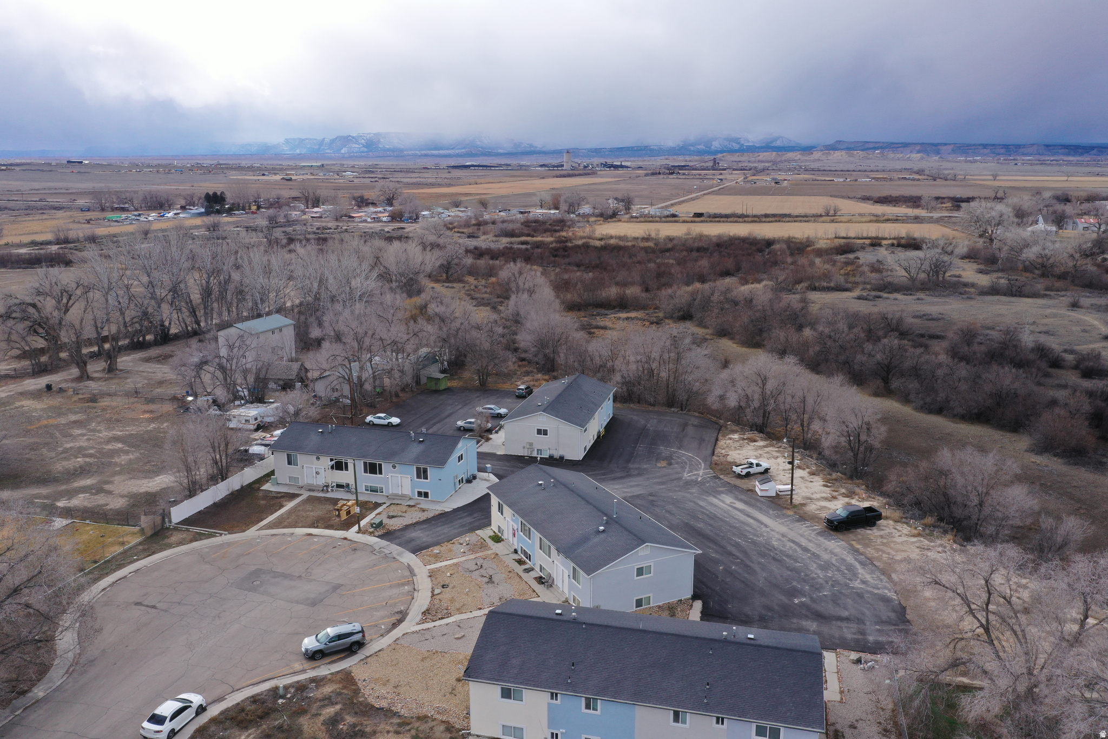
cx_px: 554
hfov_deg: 65.5
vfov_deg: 46.4
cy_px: 370
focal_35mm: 28
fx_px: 862
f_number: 8
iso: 100
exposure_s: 1/160
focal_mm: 10.26
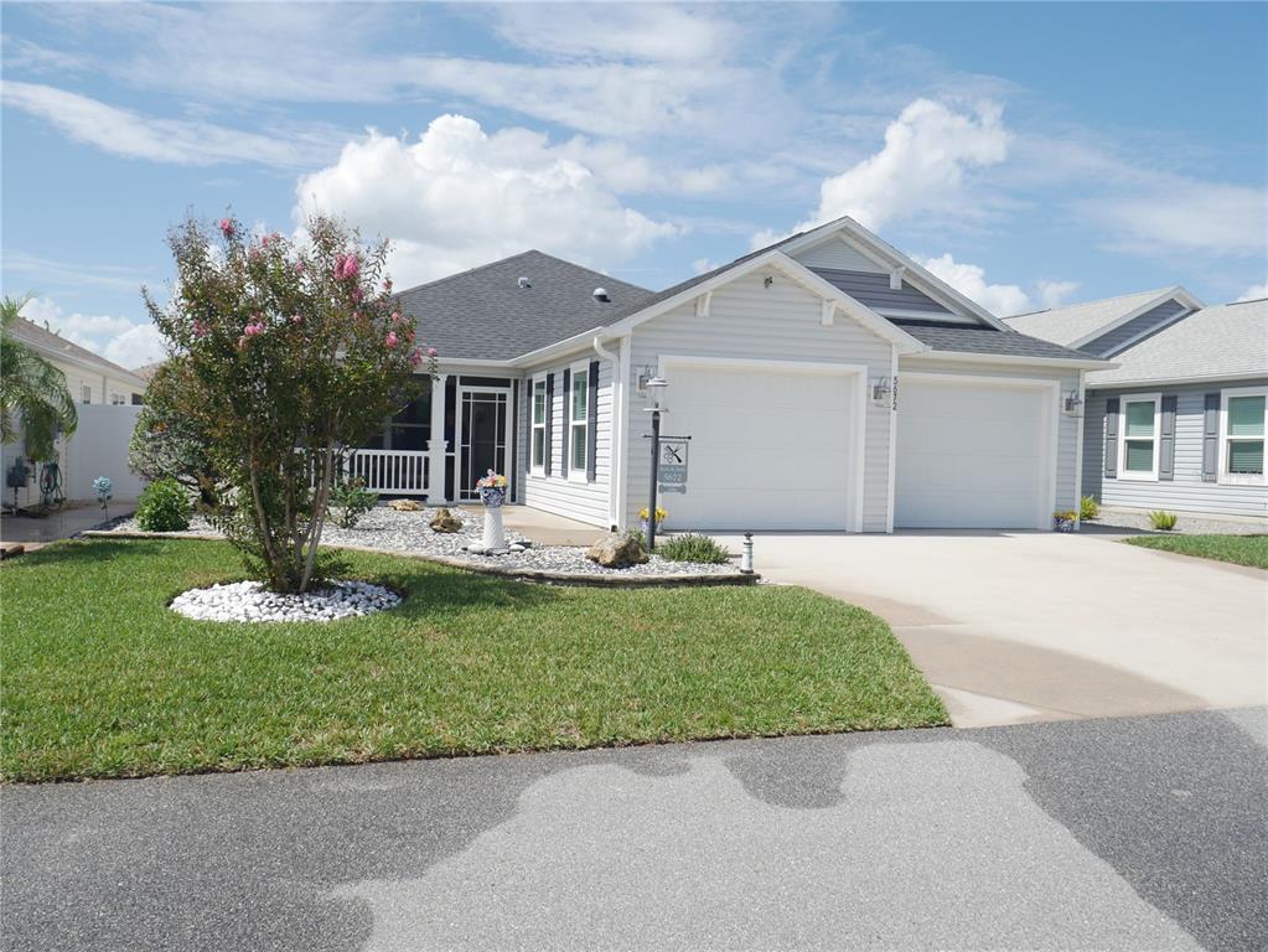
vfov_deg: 49.8
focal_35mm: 28
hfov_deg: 63.4
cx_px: 634
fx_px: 1026
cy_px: 476
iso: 200
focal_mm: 14
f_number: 8
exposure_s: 1/500
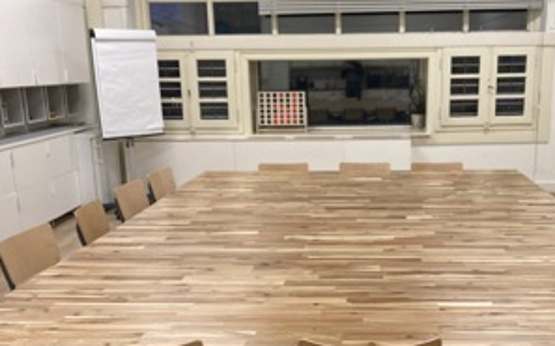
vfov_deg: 31.7
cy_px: 221
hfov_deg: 48.9
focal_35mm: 40
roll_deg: +0.7
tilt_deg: -13.6
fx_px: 604
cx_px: 346
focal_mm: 3.99
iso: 160
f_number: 1.8
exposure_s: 1/60
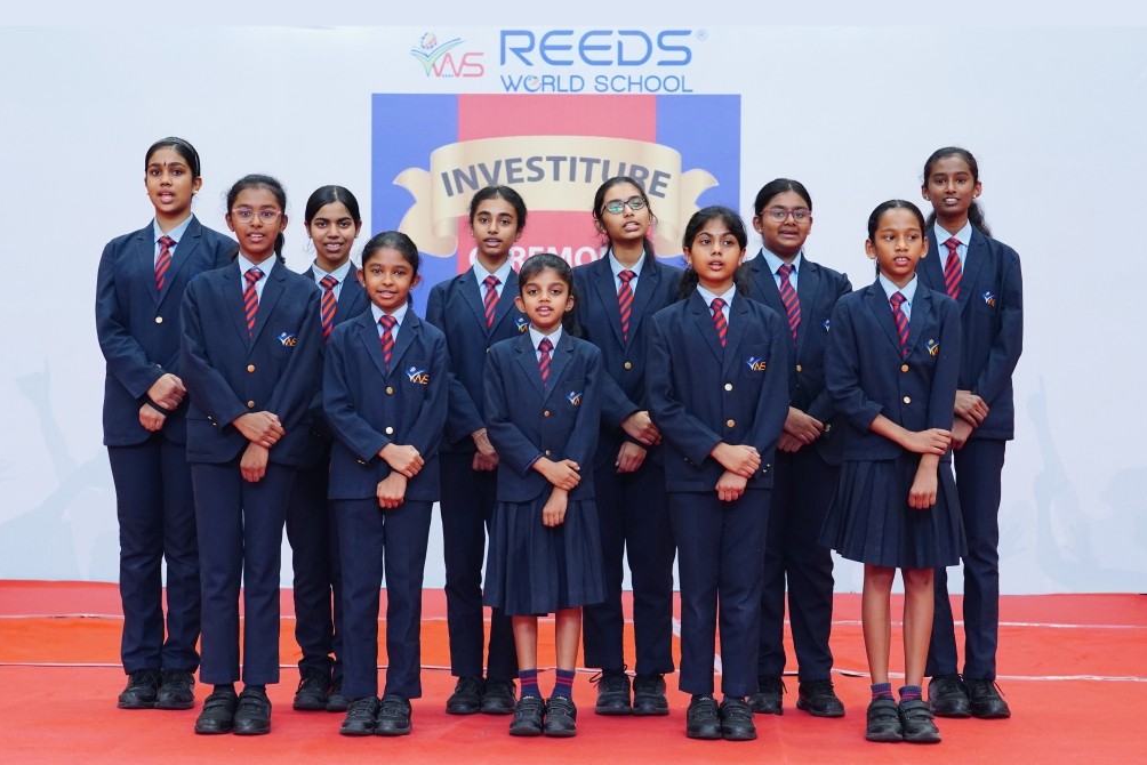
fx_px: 1657
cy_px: 379
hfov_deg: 38.2
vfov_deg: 26.0
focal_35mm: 52
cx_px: 564
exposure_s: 1/100
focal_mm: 51
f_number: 7.1
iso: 3200
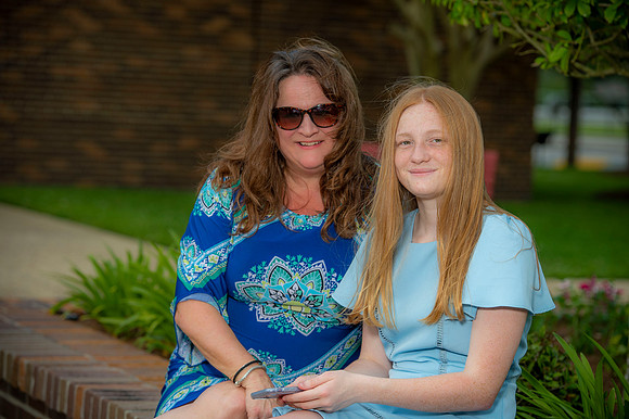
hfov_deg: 16.8
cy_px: 210
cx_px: 314
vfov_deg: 11.2
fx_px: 2130
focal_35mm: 122
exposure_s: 1/250
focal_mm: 122
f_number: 5
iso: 80
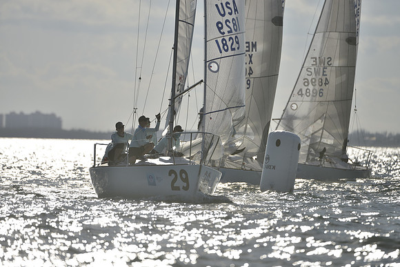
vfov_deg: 3.4
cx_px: 200
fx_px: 4445
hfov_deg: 5.2
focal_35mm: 400
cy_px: 134
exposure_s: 1/6400
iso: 200
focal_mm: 400
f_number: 4.5
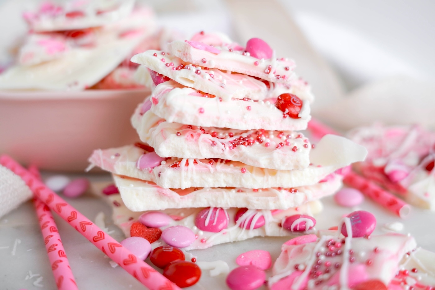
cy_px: 145
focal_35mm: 45
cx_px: 218
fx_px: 538
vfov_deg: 30.1
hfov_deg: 44.0
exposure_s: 1/125
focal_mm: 29.7
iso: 100
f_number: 2.8
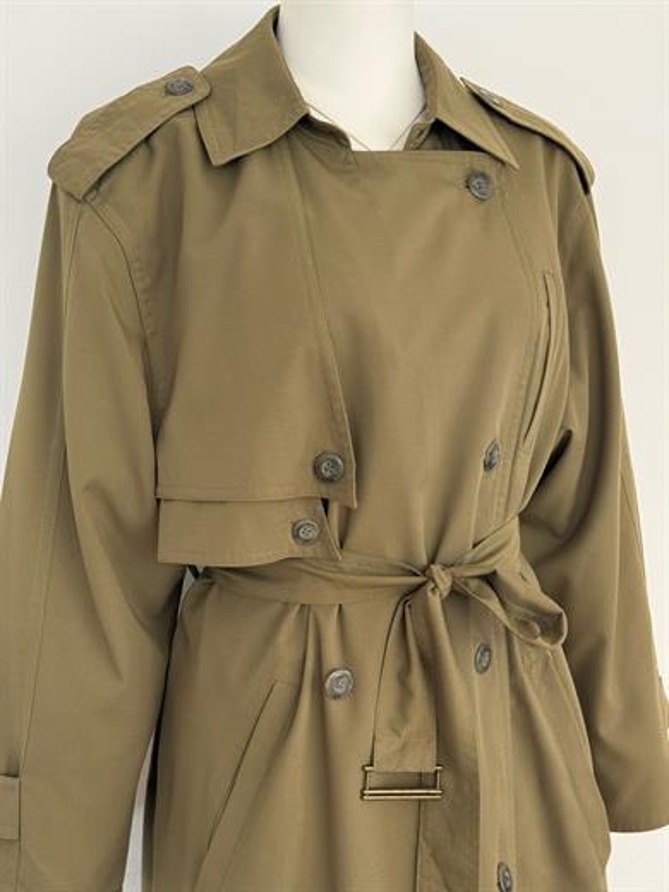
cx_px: 334
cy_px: 446
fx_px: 1237
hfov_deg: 30.3
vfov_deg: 39.7
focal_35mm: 48
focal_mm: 6.76
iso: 100
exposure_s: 1/50
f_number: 1.78
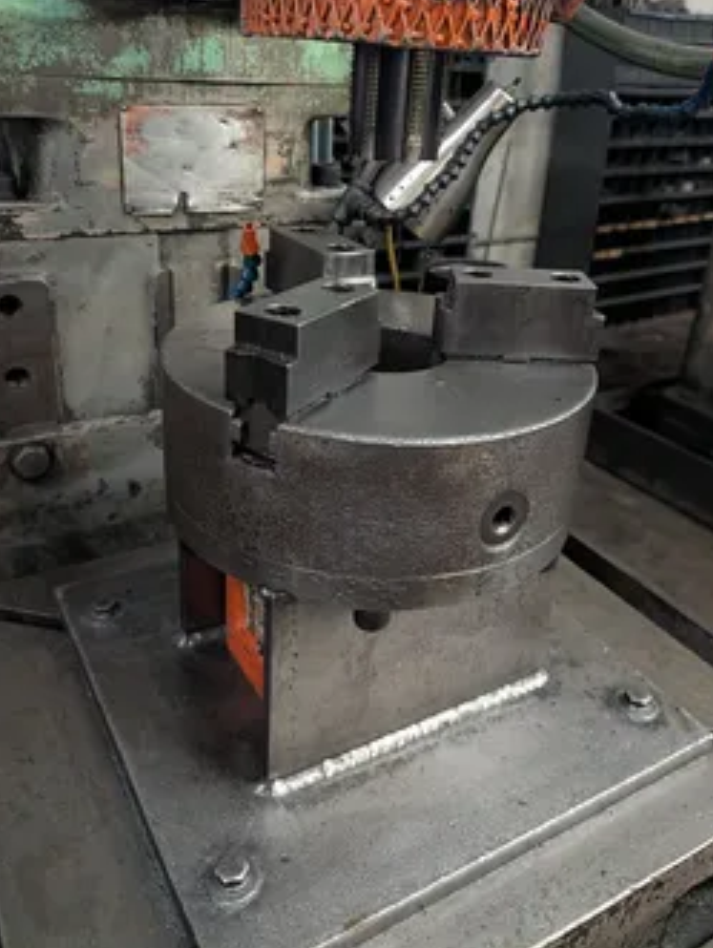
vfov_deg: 61.2
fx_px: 795
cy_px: 387
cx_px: 374
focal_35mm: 29
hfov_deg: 48.3
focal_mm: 6.9
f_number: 1.68
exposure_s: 1/120
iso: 1767
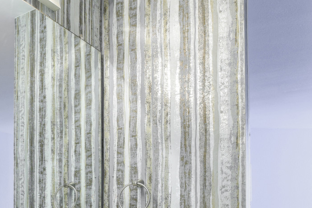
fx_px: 338
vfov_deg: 31.7
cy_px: 207
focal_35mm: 39
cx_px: 42
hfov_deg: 45.7
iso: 100
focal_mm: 17
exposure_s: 1/1.67
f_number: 8
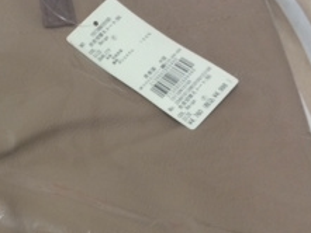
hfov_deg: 21.0
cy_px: 253
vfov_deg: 16.5
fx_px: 782
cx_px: -62
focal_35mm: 87
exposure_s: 1/30
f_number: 2.2
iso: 100
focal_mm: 4.12
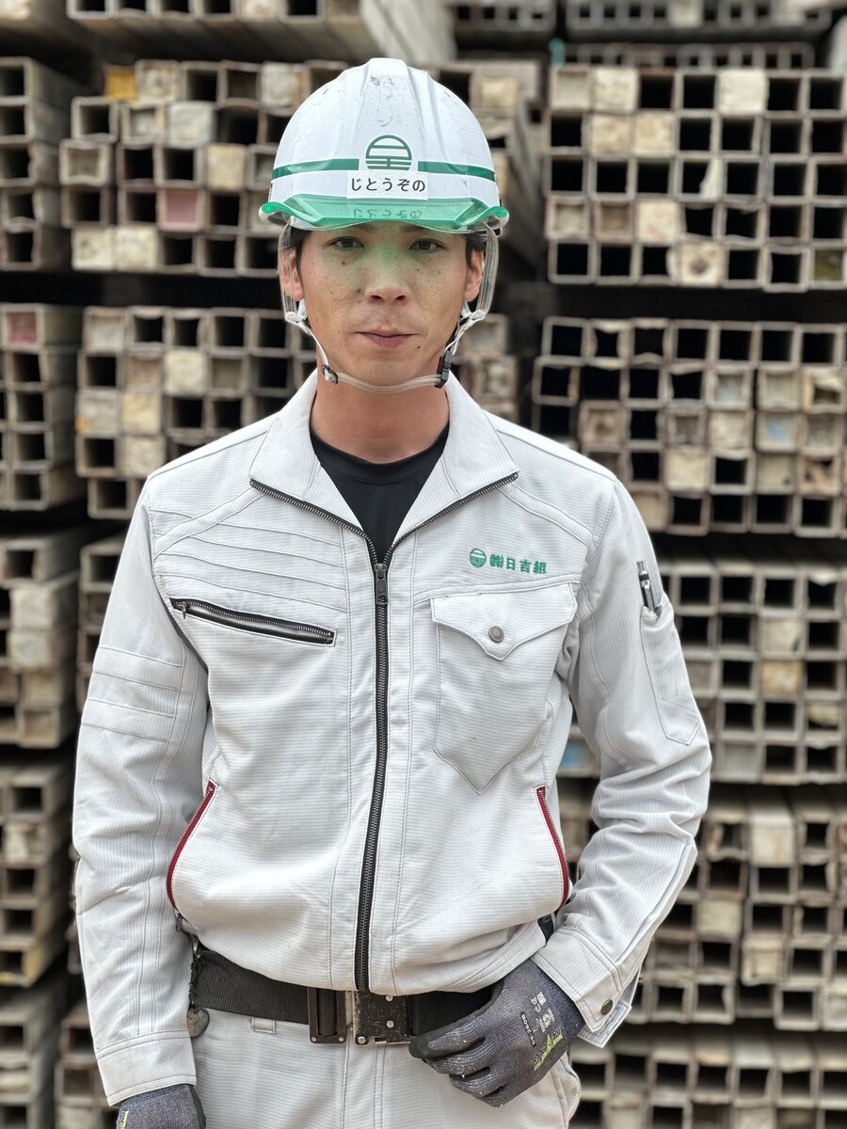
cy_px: 564
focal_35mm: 77
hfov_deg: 19.1
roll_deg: +0.8
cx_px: 424
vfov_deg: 25.3
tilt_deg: -5.0
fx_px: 2512
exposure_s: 1/121
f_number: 2.8
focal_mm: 9
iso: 25
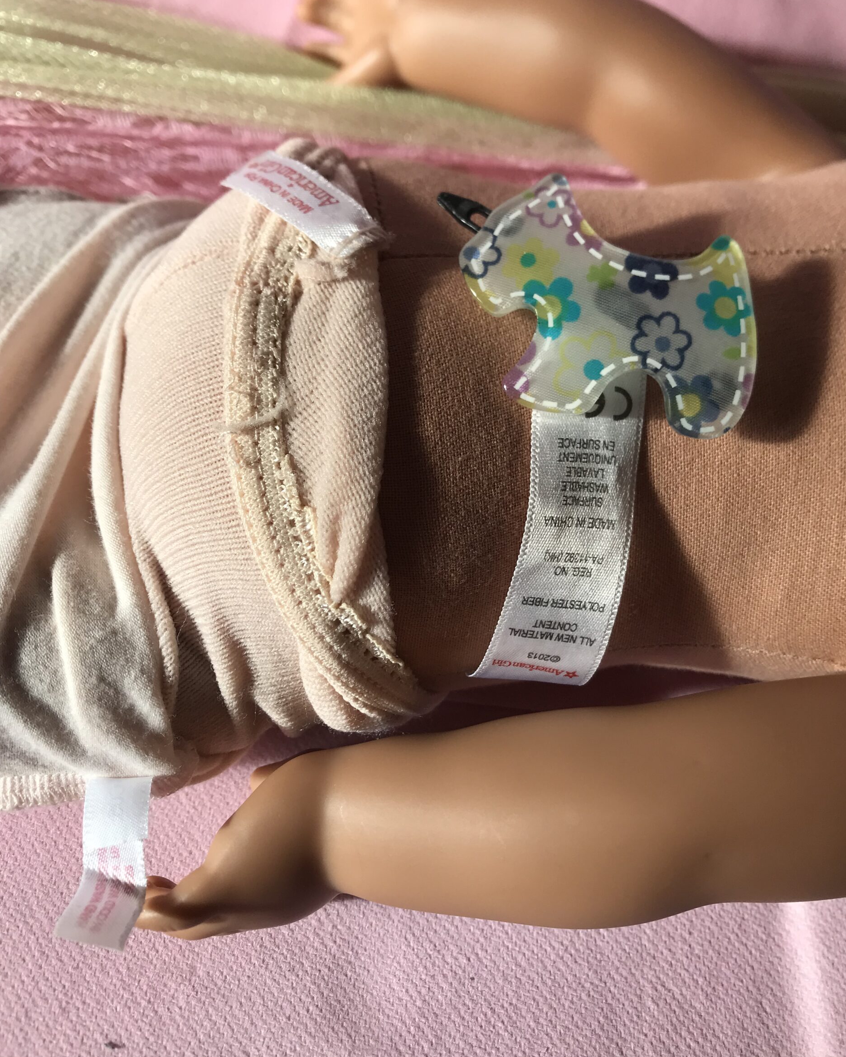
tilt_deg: -60.4
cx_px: 434
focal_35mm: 30
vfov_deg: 58.8
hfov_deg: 48.5
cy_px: 541
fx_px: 939
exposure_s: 1/445
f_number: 1.8
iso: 20
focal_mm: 3.99
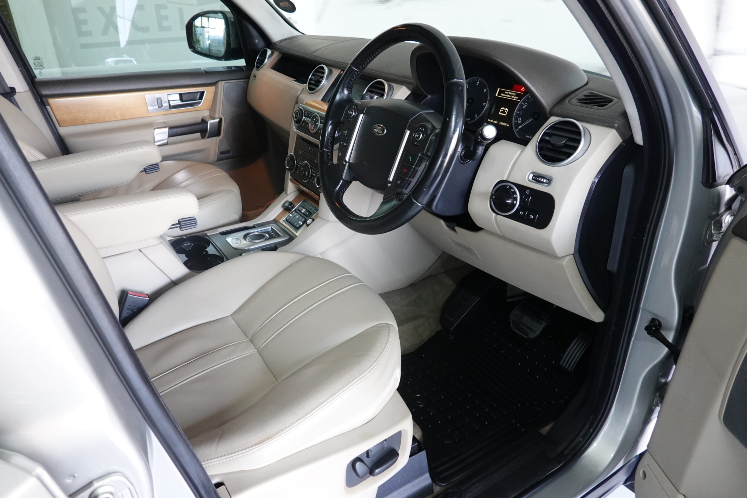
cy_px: 247
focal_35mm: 25
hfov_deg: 71.5
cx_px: 362
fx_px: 519
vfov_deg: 51.3
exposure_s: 1/40
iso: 1000
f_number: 2.8
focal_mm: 9
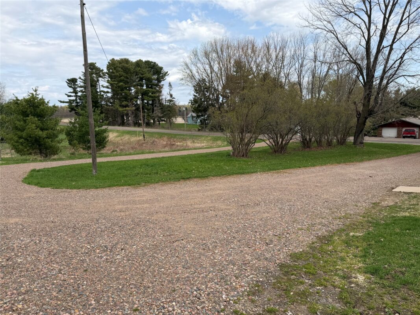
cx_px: 210
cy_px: 158
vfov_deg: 56.8
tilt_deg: -9.1
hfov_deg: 71.6
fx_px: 291
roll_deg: +1.8
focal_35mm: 24
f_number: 1.78
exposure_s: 1/3953
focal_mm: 6.76
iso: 80
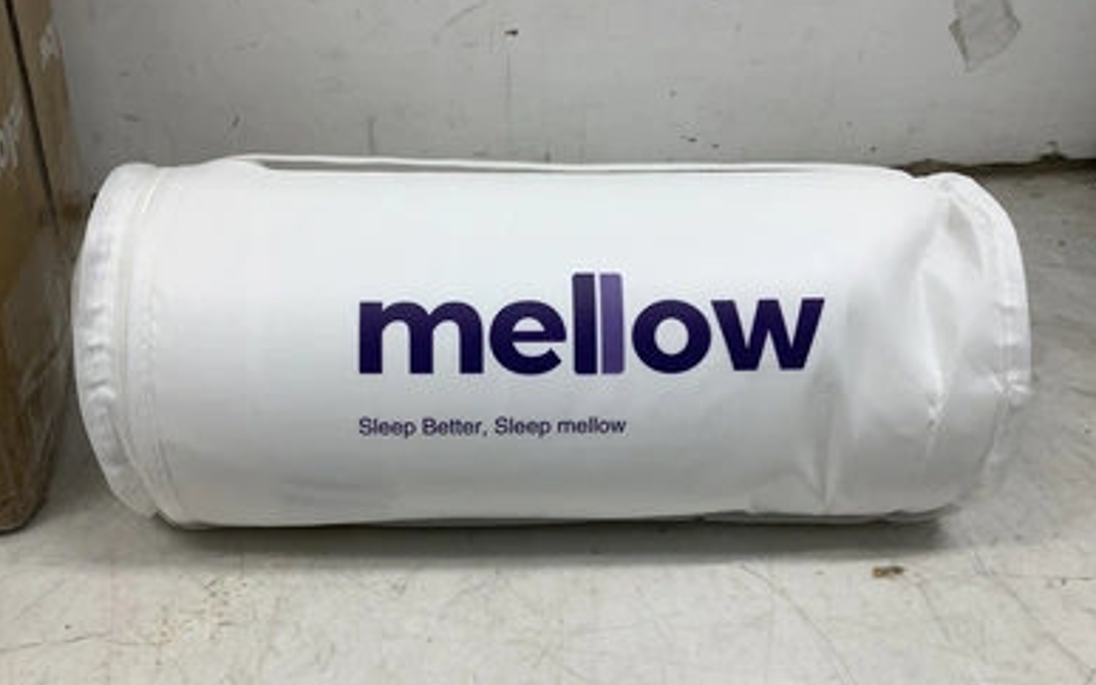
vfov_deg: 37.3
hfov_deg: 56.7
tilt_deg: -31.3
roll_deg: -2.5
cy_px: 365
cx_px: 541
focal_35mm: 34
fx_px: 1016
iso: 40
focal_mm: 3.3
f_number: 2.4
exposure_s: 1/120
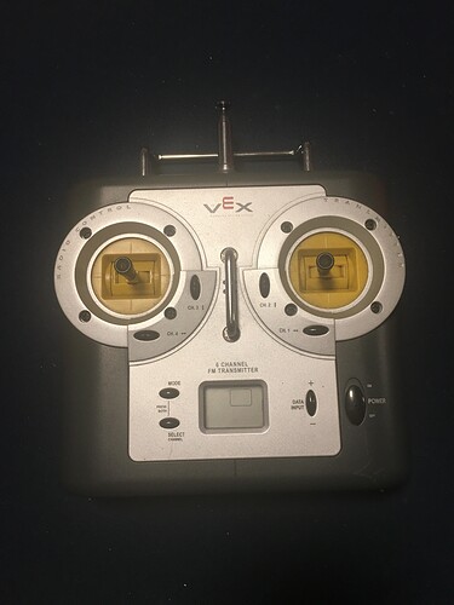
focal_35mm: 29
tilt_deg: -79.5
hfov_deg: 48.2
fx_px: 507
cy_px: 302
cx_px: 227
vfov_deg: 61.7
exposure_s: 1/30
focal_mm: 4.15
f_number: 2.2
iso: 100
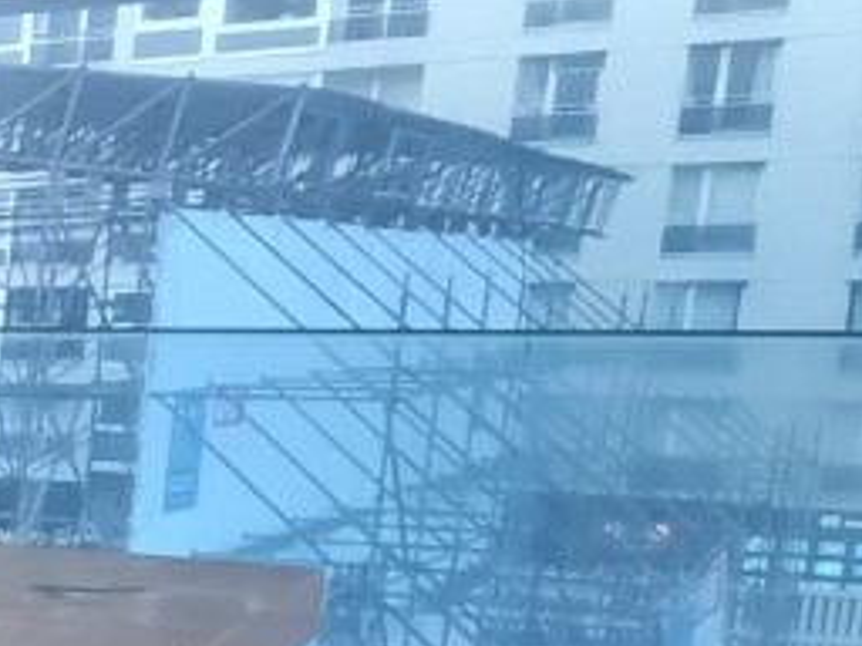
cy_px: 616
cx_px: -1337
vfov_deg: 19.7
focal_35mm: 73
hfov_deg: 14.1
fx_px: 1818
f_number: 2.2
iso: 320
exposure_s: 1/33
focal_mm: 2.2
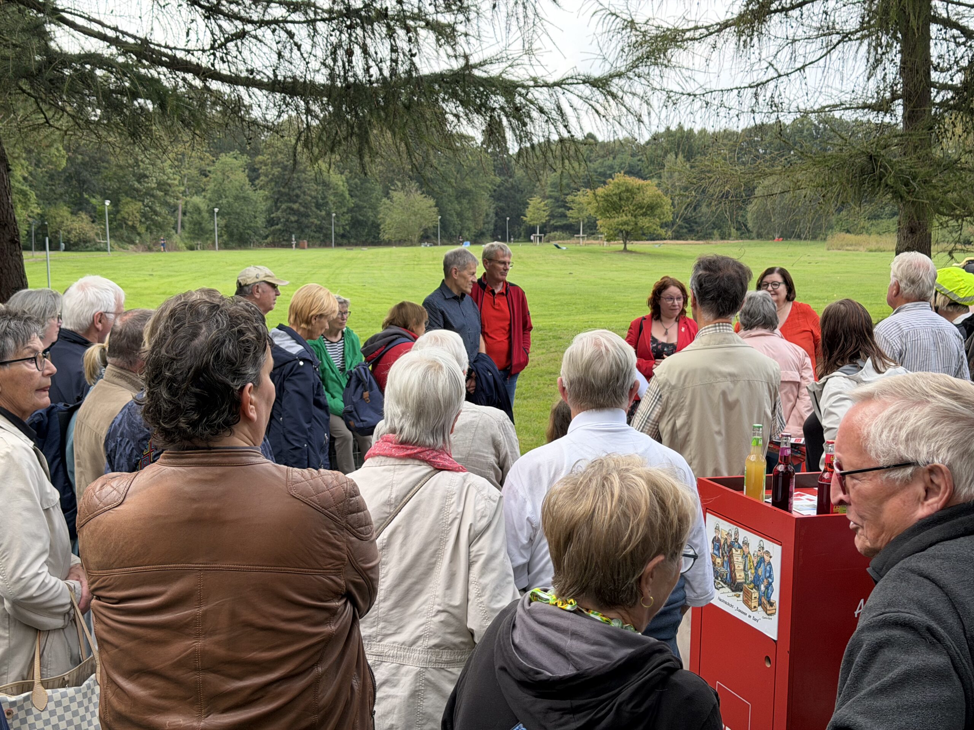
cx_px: 487
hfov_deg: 39.7
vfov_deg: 30.3
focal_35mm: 48
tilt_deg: -6.6
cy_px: 365
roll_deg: +1.5
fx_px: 1351
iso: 100
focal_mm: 6.76
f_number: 1.78
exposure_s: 1/530
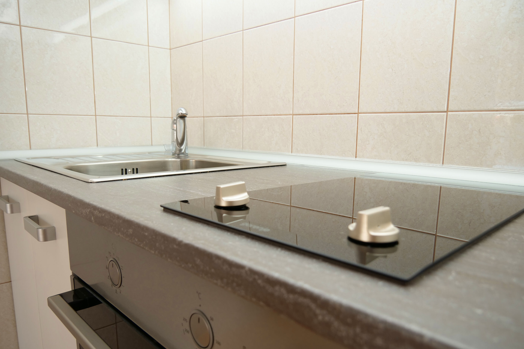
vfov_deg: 51.2
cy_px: 191
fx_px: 364
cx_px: 262
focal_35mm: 25
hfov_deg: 71.5
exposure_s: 1/125
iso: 200
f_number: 3.5
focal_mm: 12
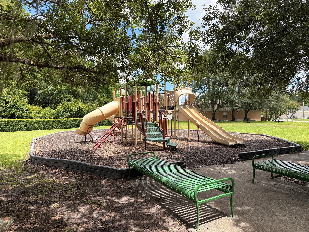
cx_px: 154
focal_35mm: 24
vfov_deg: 56.8
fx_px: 214
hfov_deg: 71.6
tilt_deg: -0.6
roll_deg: +0.7
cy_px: 116
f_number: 1.78
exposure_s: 1/2370
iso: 100
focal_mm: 6.76
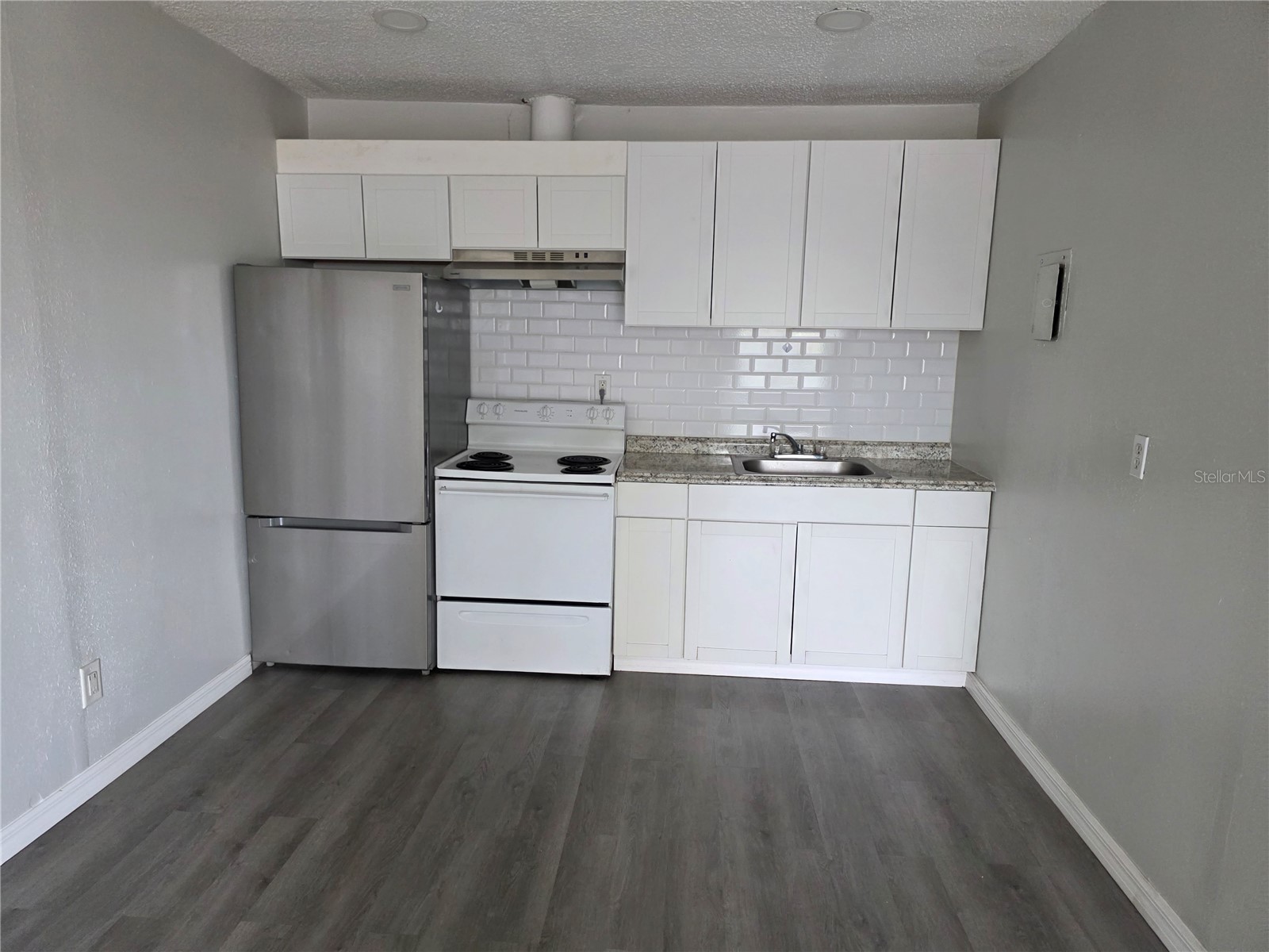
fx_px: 843
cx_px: 634
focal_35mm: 23
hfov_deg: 73.9
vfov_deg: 58.9
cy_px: 476
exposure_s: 1/120
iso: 640
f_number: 1.7
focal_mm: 6.3
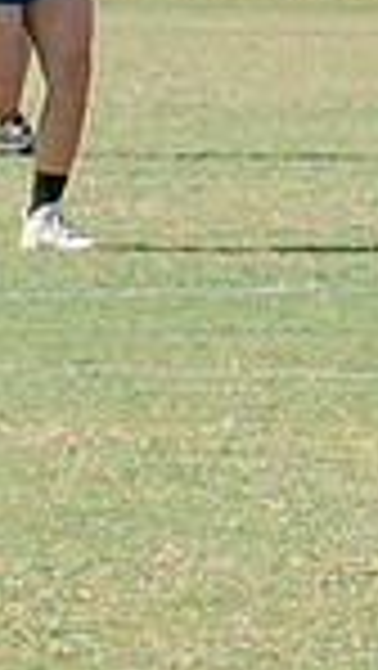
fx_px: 16063
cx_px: 2062
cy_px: 160
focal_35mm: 903
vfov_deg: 2.4
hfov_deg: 1.3
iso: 250
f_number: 5.6
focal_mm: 70
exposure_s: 1/1000
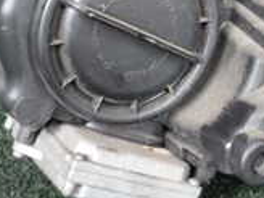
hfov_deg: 17.5
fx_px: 839
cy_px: -95
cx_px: 253
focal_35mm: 110
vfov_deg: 12.8
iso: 200
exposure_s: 1/30
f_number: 2.3
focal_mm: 5.4
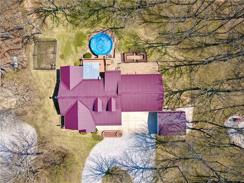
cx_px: 122
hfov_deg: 71.6
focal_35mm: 24
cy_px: 92
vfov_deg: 56.8
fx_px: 169
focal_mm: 4.5
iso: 100
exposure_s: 1/500
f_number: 2.8
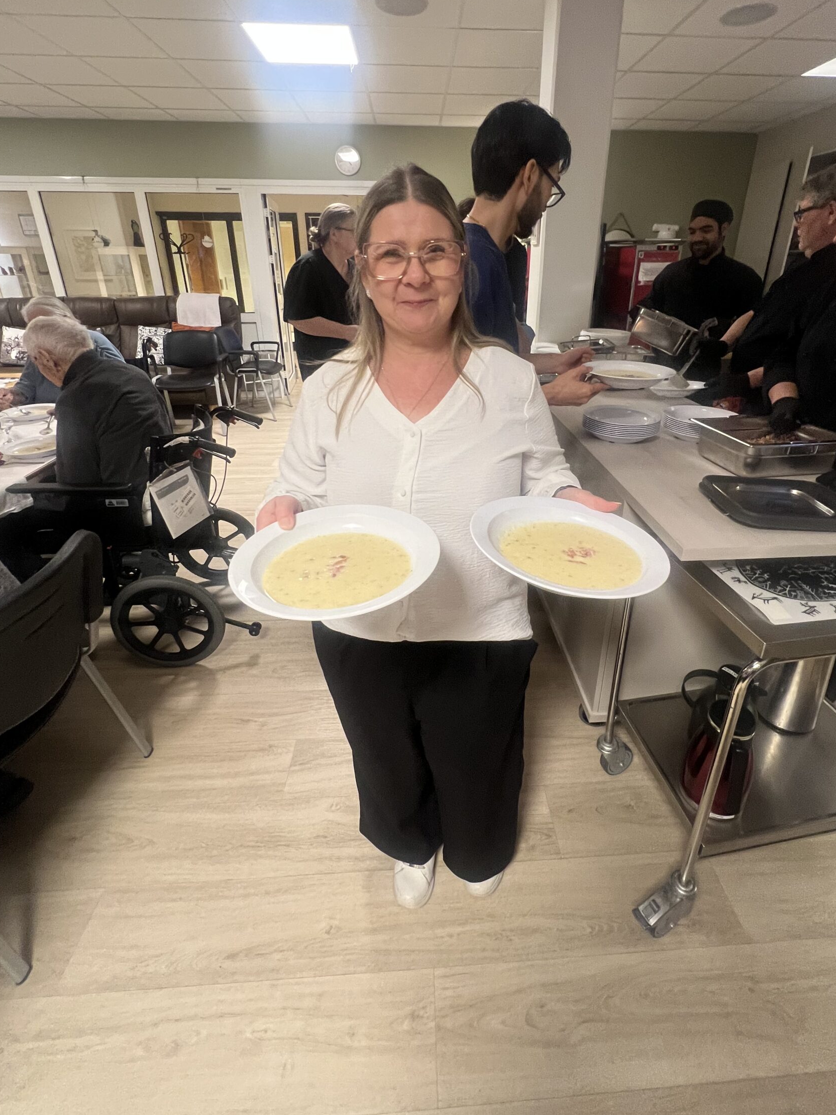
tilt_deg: -22.0
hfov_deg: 81.6
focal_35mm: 15
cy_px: 484
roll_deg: -0.7
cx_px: 445
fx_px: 483
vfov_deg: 97.6
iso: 250
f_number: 1.8
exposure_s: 1/50
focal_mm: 1.57
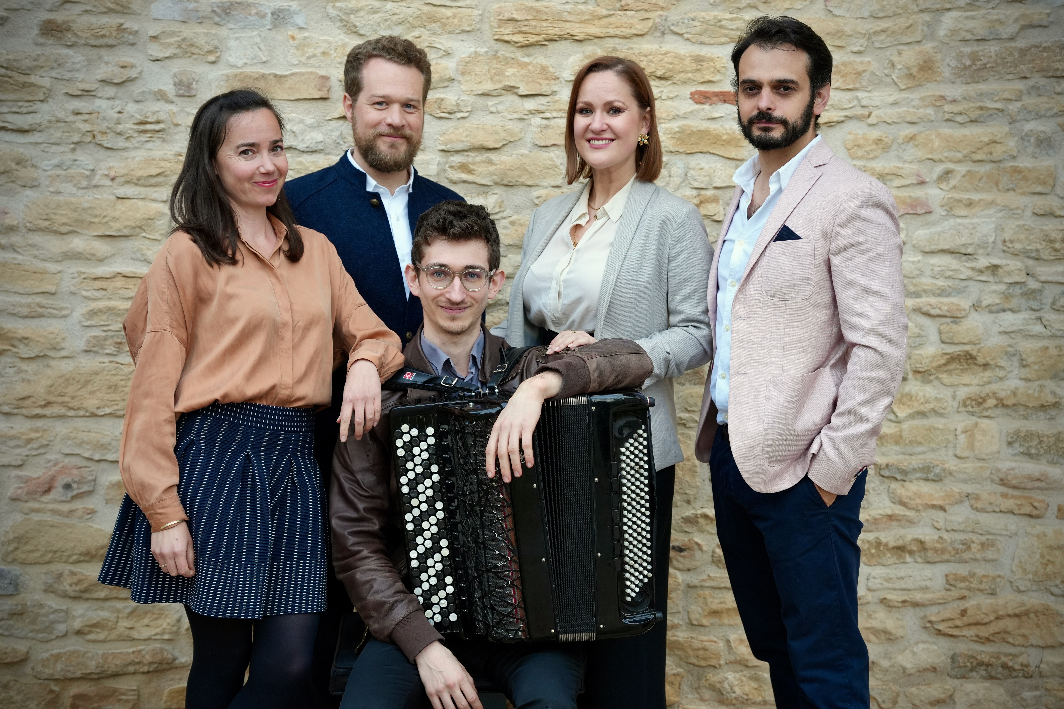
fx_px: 1750
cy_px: 354
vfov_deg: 22.9
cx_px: 532
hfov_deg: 33.8
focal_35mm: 59
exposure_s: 1/160
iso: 1250
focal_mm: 59.2
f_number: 4
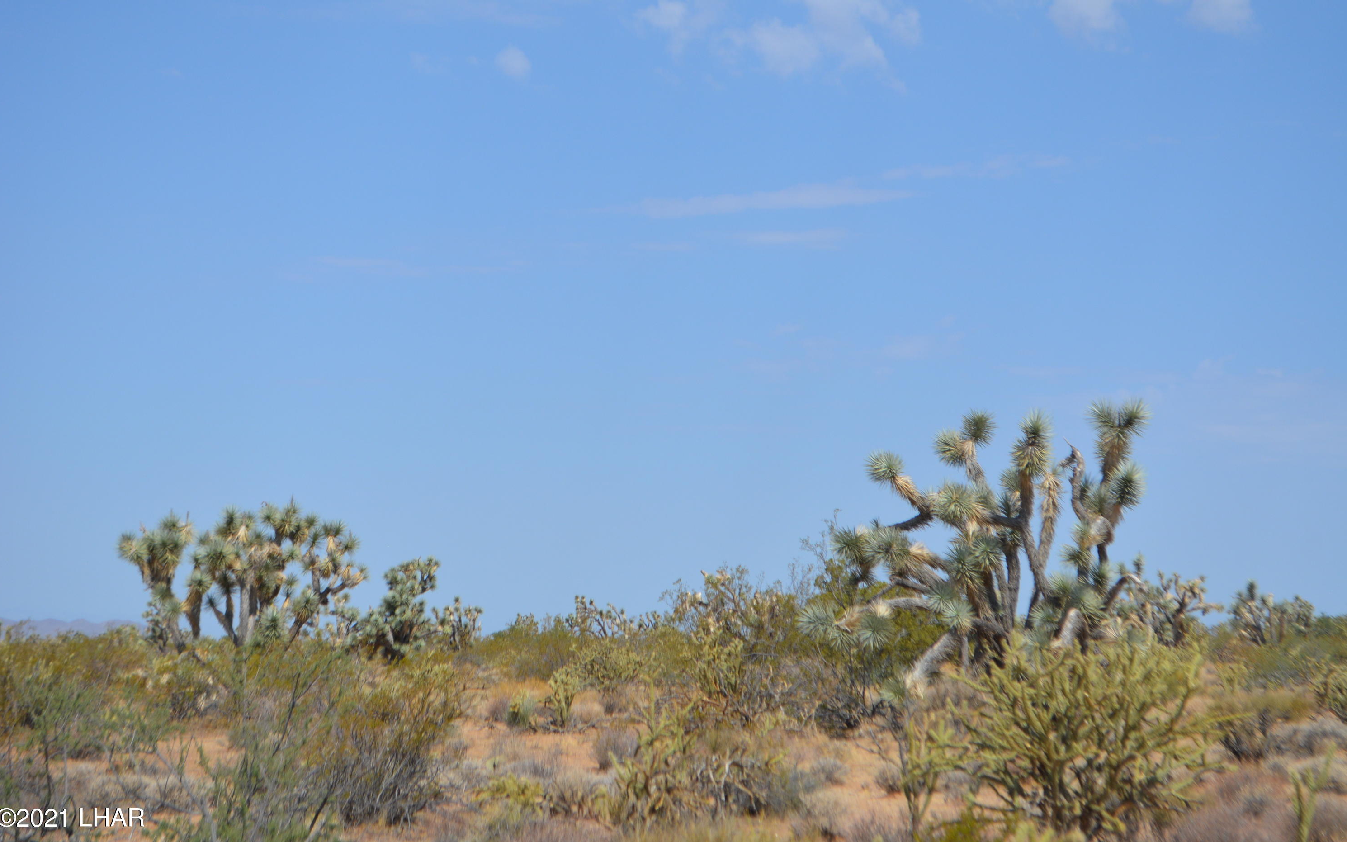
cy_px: 406
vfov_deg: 15.5
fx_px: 3103
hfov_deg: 24.5
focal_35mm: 85
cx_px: 671
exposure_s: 1/2000
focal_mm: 55
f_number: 7.1
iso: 400
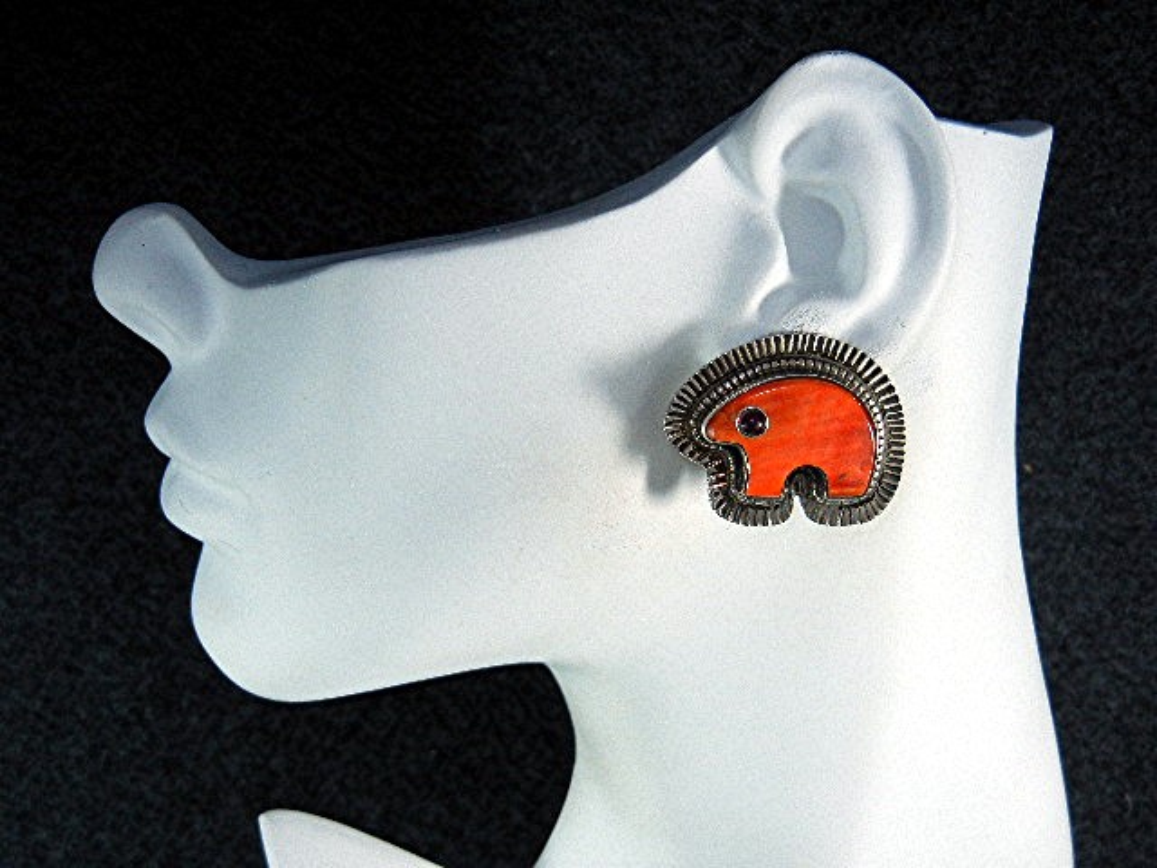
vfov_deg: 21.6
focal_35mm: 68
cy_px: 434
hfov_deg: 28.6
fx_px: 2273
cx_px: 578
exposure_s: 1/39.7
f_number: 4.1
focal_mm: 12.2
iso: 200
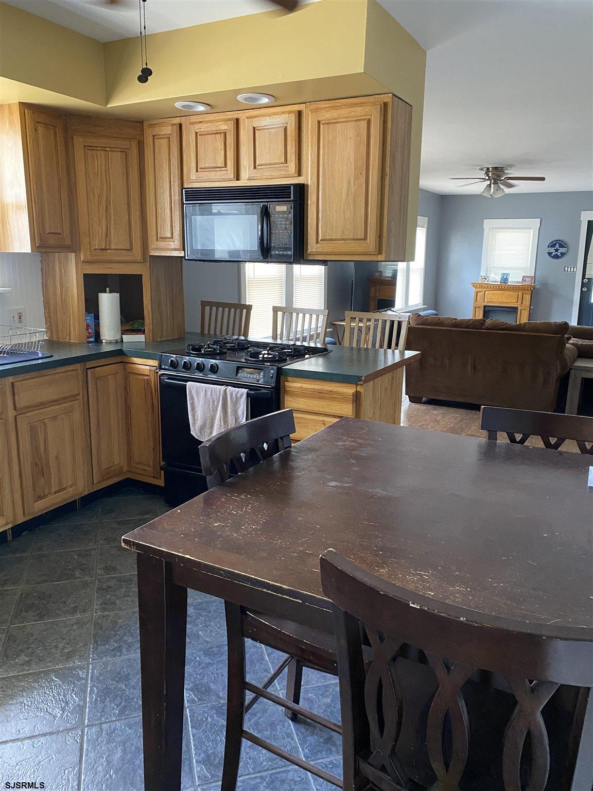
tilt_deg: -11.2
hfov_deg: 53.1
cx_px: 296
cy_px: 396
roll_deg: -1.2
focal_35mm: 26
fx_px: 594
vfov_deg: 67.3
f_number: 1.8
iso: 400
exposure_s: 1/60
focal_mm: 4.25
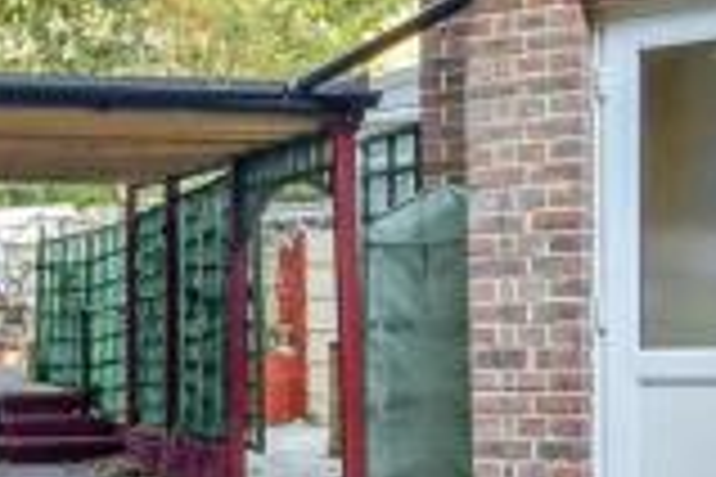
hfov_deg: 26.2
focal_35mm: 75
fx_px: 1492
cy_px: 344
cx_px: 86
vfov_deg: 18.1
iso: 400
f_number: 8
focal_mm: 17
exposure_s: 1/60
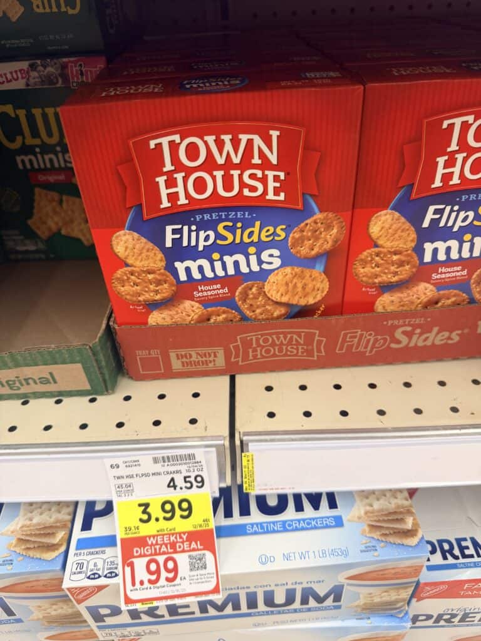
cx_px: 240
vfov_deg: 71.6
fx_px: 445
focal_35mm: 24
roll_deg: +3.8
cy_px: 320
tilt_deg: -39.1
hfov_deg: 56.8
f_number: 1.78
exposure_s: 1/62
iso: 160
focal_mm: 6.76
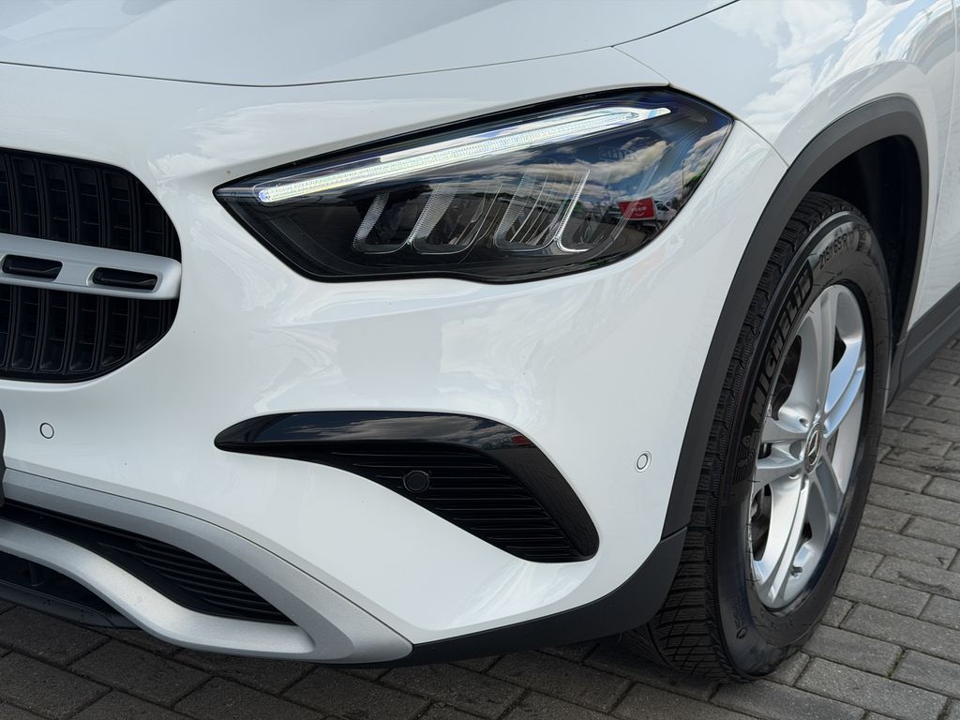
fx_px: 1331
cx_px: 480
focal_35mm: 48
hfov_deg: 39.7
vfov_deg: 30.3
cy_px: 360
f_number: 1.78
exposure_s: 1/1185
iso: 64
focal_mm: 6.76
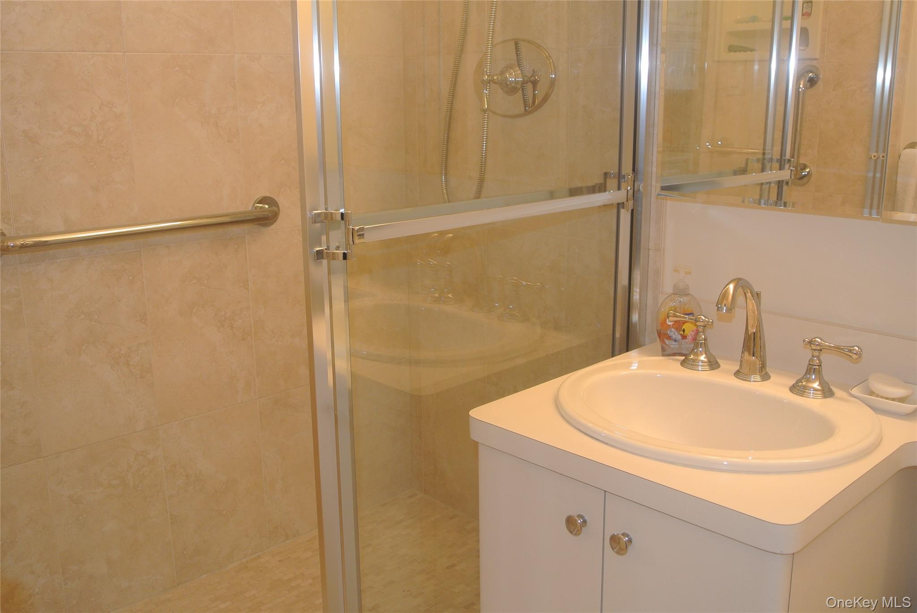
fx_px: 867
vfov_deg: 39.0
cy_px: 306
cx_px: 458
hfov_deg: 55.7
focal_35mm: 34
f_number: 3.8
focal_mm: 12.7
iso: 220
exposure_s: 1/60
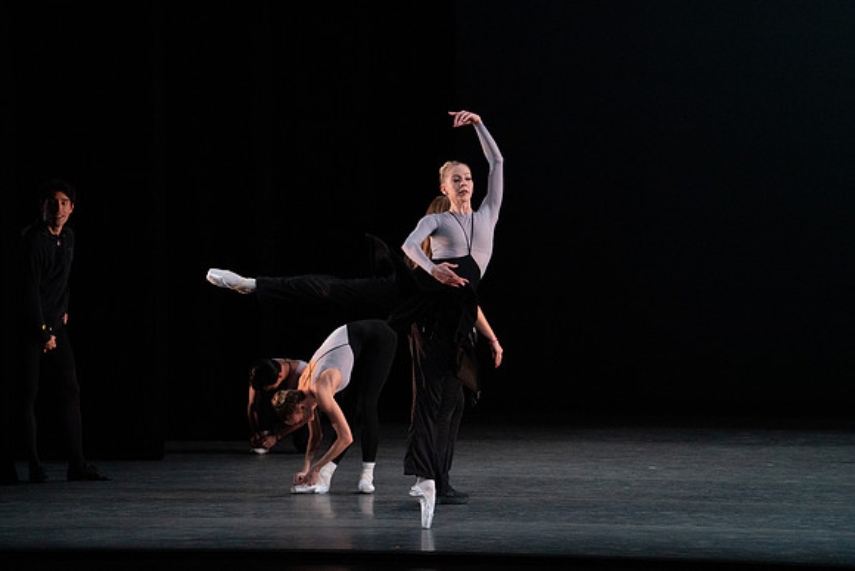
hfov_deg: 10.3
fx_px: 4751
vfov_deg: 6.9
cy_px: 286
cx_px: 428
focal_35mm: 200
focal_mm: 200
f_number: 8
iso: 12800
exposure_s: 1/500
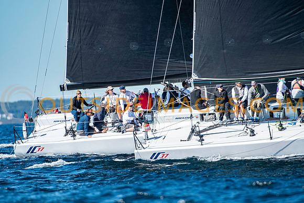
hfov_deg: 3.4
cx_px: 152
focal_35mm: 600
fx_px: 5068
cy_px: 102
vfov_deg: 2.3
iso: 320
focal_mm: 400
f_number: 5
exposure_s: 1/1600
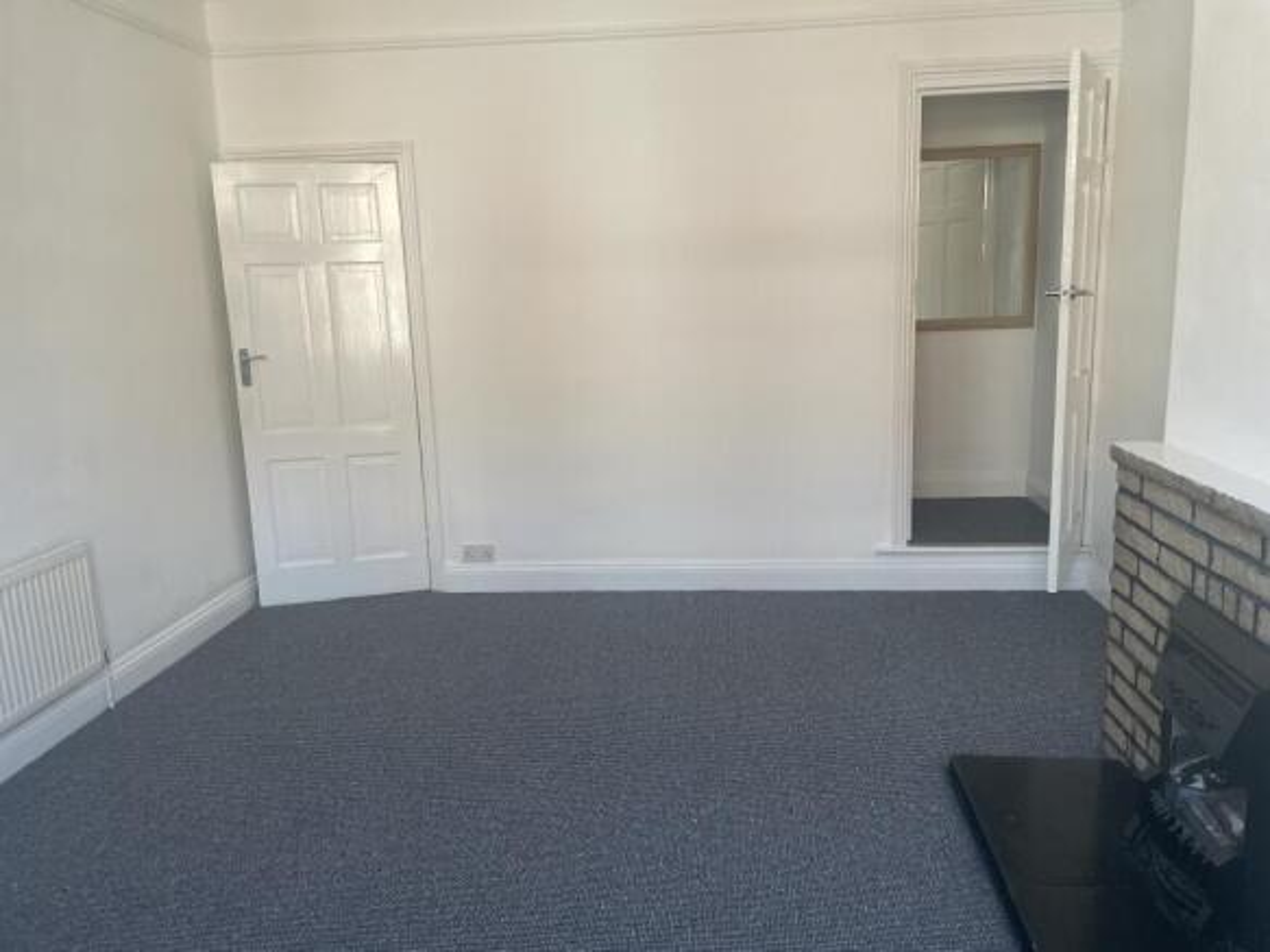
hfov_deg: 67.3
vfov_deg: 53.0
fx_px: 954
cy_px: 476
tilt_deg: -11.2
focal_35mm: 26
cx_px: 635
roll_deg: +2.1
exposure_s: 1/121
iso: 125
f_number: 1.6
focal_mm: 4.2
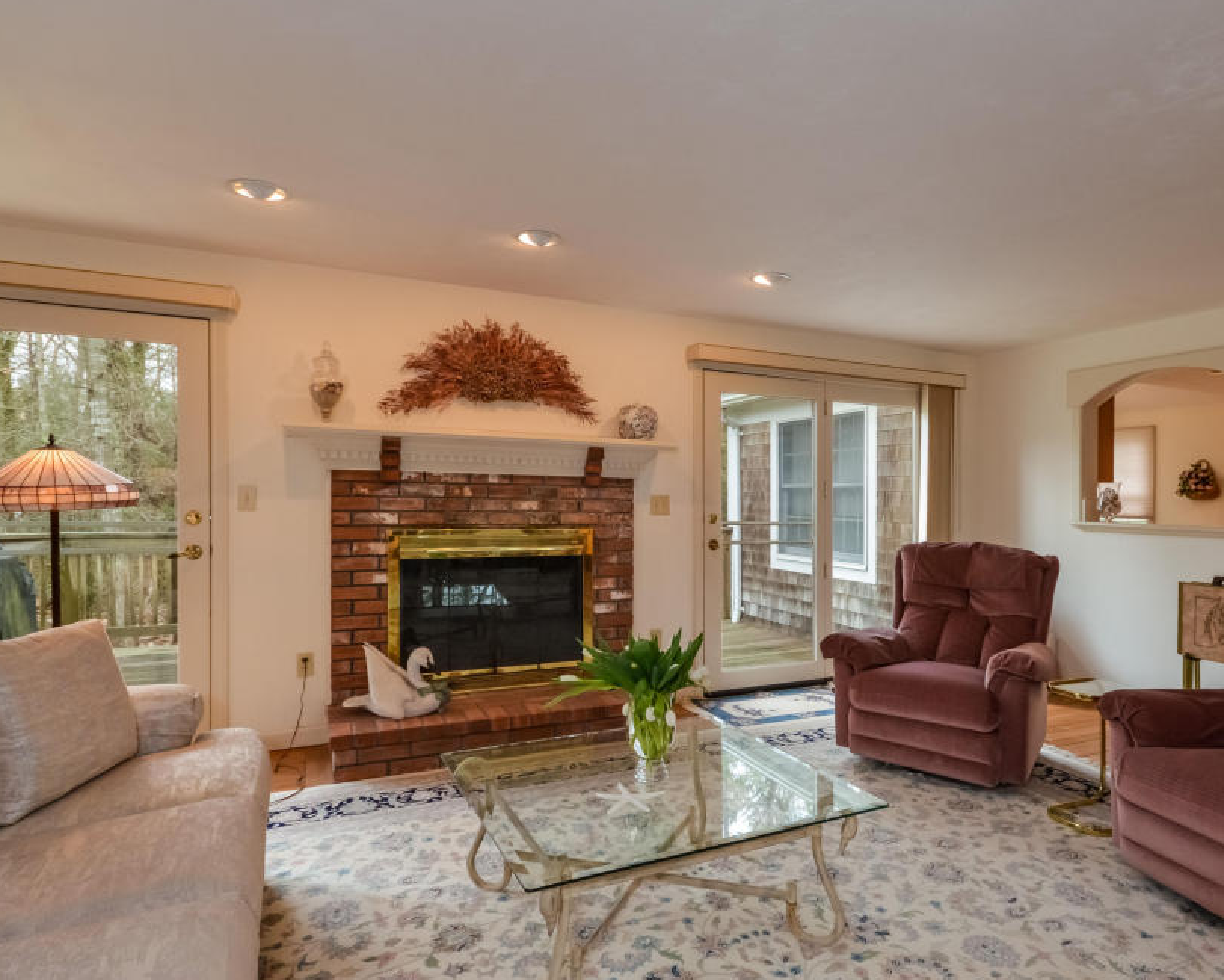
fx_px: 725
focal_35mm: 20
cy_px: 512
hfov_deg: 79.8
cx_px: 706
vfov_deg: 68.1
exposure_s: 1/40
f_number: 8
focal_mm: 10
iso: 200
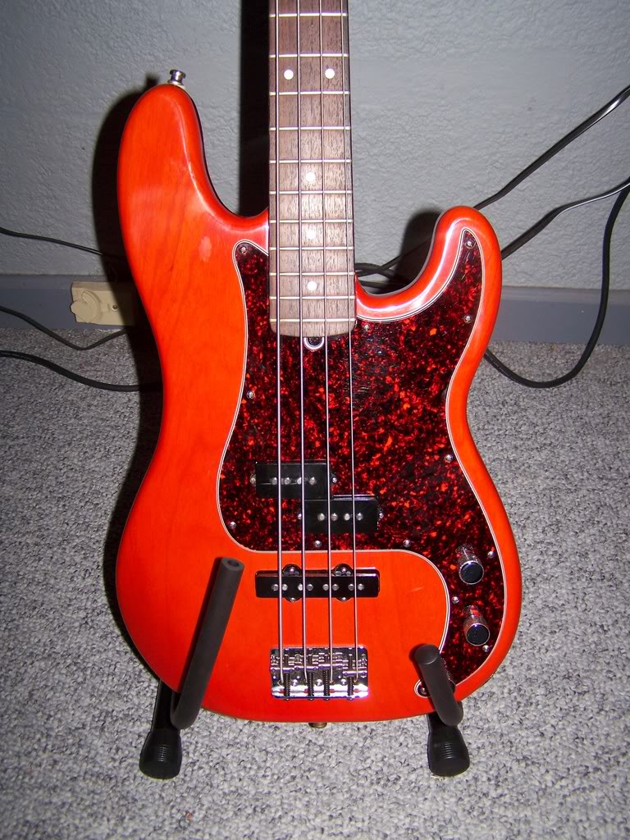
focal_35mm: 38
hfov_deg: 37.7
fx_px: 922
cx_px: 315
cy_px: 420
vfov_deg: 49.0
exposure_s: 1/60
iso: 80
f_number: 2.8
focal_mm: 6.3
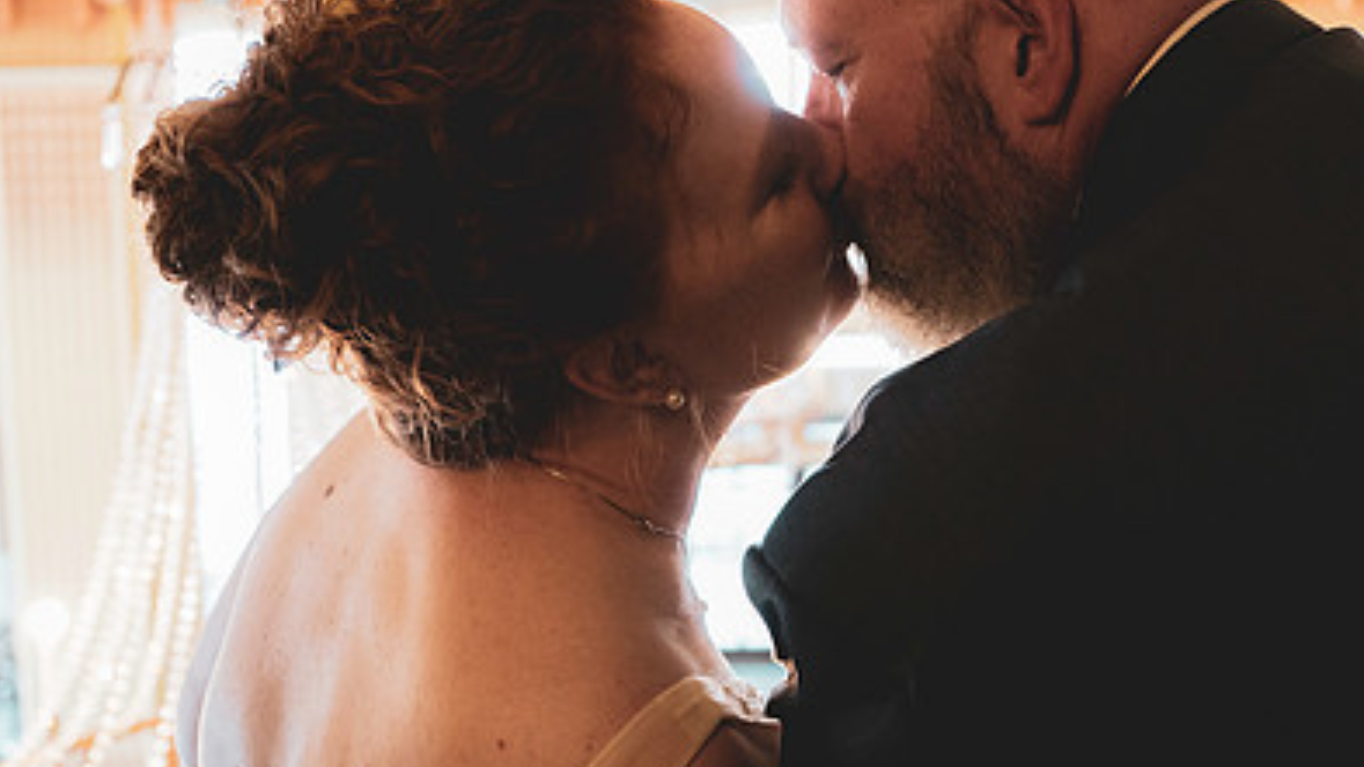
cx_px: 882
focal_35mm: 51
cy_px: 302
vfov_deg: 23.4
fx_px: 1844
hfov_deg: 40.2
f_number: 4
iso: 5000
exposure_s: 1/160
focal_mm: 33
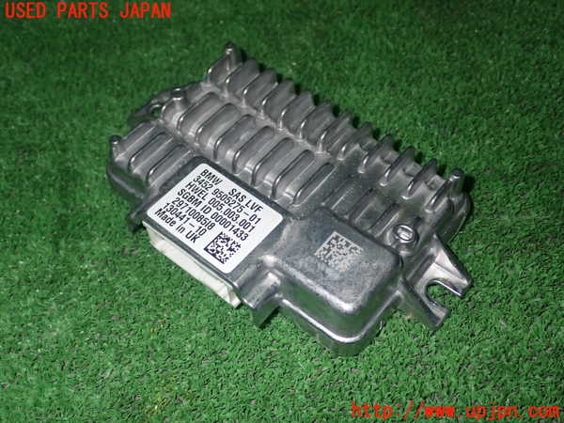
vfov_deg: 35.1
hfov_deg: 45.8
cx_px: 282
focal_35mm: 41
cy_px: 212
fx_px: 668
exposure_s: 1/40
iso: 250
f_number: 8
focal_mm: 7.31
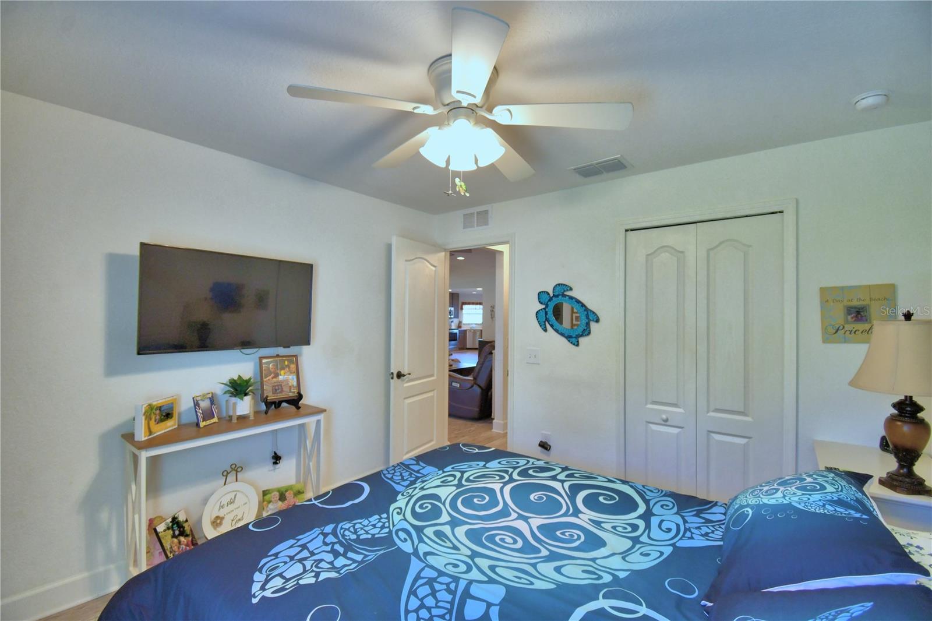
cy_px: 310
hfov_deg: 100.4
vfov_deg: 77.3
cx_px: 466
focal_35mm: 15
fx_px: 388
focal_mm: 10
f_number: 4.5
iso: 400
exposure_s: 1/60
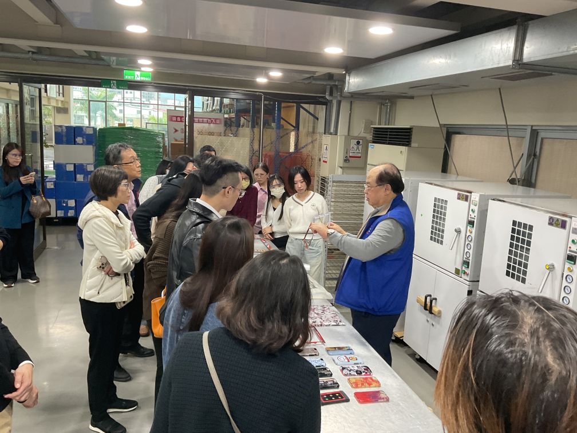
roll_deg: -1.6
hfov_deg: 61.7
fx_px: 483
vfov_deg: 48.2
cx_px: 288
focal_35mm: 29
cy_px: 216
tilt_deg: -10.7
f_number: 1.8
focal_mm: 3
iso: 125
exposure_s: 1/60
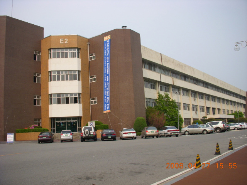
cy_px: 92
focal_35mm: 38
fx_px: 271
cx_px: 124
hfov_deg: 49.0
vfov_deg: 37.7
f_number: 3.3
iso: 100
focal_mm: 6.3
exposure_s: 1/1000
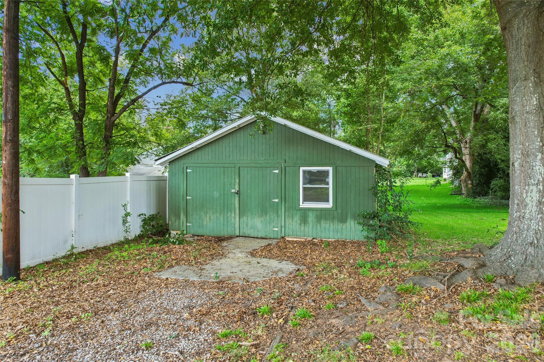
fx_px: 332
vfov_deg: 57.2
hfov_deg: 78.6
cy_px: 181
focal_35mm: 22
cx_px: 272
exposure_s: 1/15
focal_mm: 8.4
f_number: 2.8
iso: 100
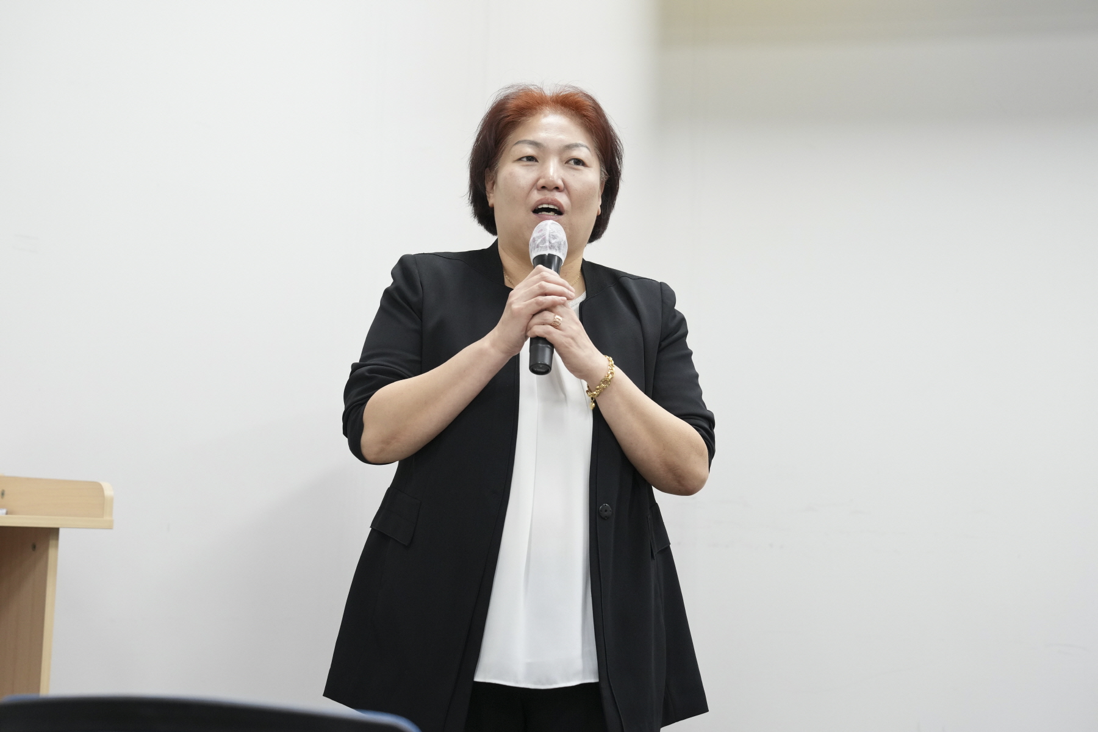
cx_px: 549
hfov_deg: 28.8
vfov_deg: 19.5
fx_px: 2135
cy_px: 366
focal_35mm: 70
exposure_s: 1/160
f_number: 4
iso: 2000
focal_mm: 70
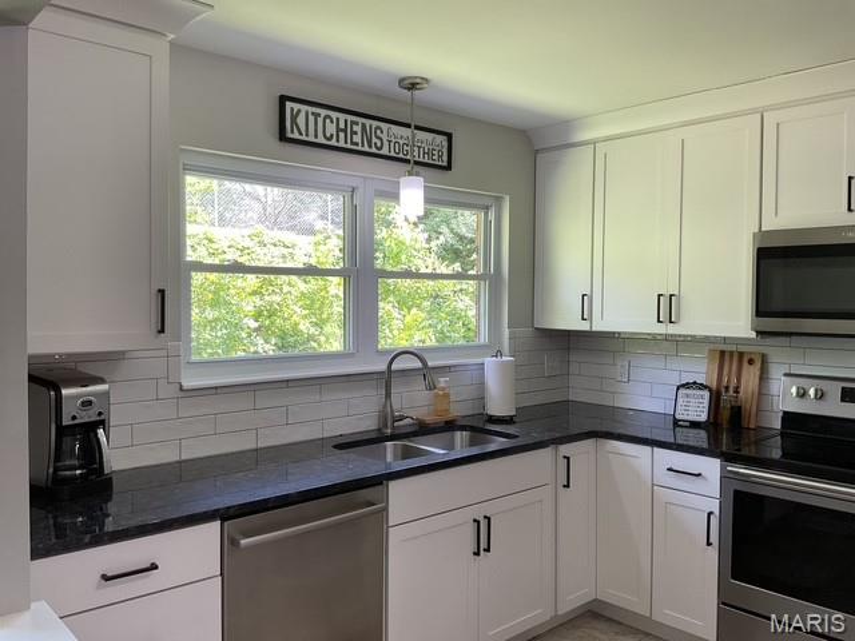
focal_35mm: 29
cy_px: 320
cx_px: 428
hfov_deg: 61.7
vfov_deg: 48.2
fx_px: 716
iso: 64
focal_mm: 3
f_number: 1.8
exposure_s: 1/120
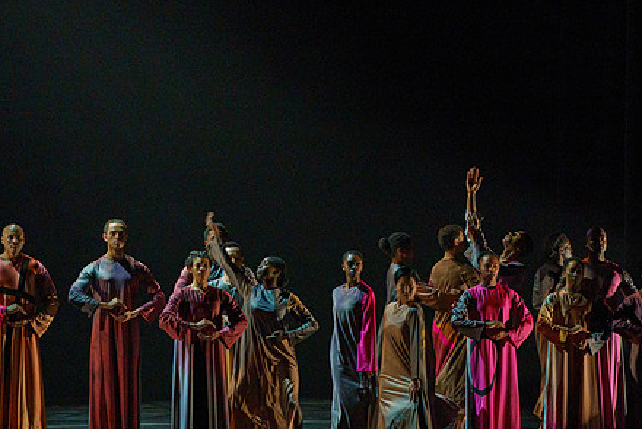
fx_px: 4586
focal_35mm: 257
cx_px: 363
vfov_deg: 5.4
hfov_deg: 8.0
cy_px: 206
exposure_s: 1/250
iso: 6400
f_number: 5.6
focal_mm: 175
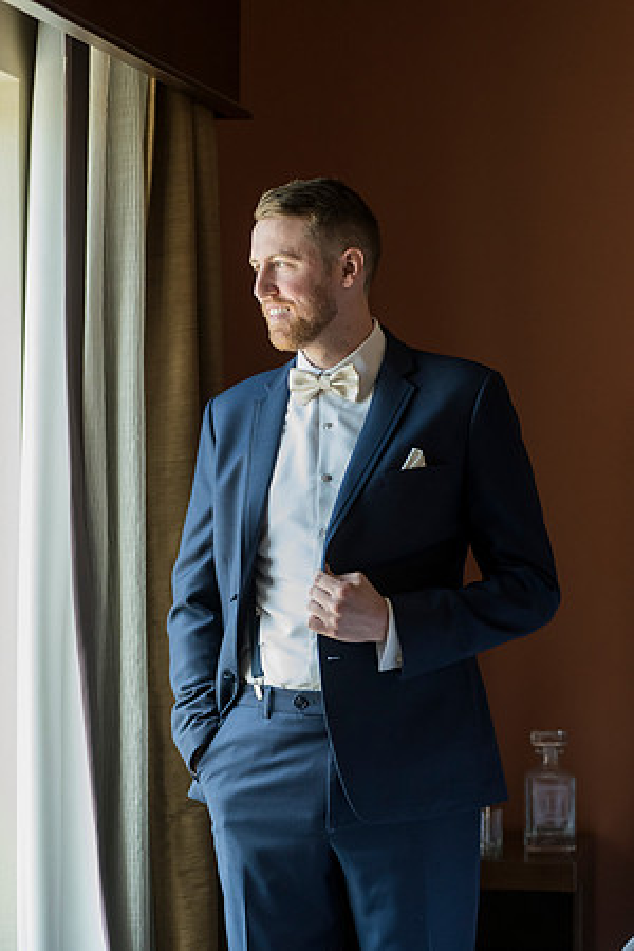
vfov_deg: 22.1
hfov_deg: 14.9
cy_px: 476
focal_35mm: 92
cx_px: 317
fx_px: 2430
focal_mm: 92
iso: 2500
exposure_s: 1/640
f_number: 3.5
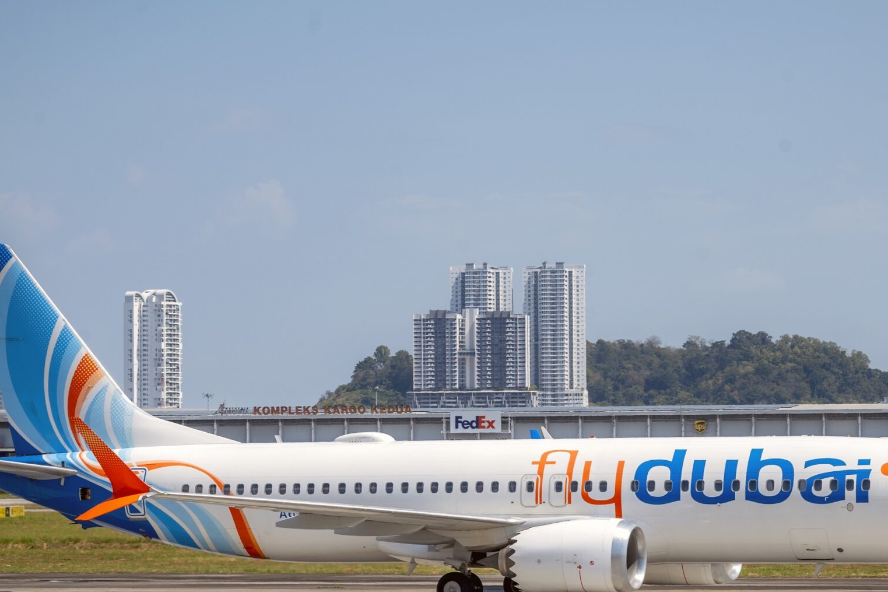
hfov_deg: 16.2
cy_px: 361
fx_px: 3107
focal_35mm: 126
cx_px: 547
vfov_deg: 10.9
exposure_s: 1/250
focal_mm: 75
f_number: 9
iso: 50
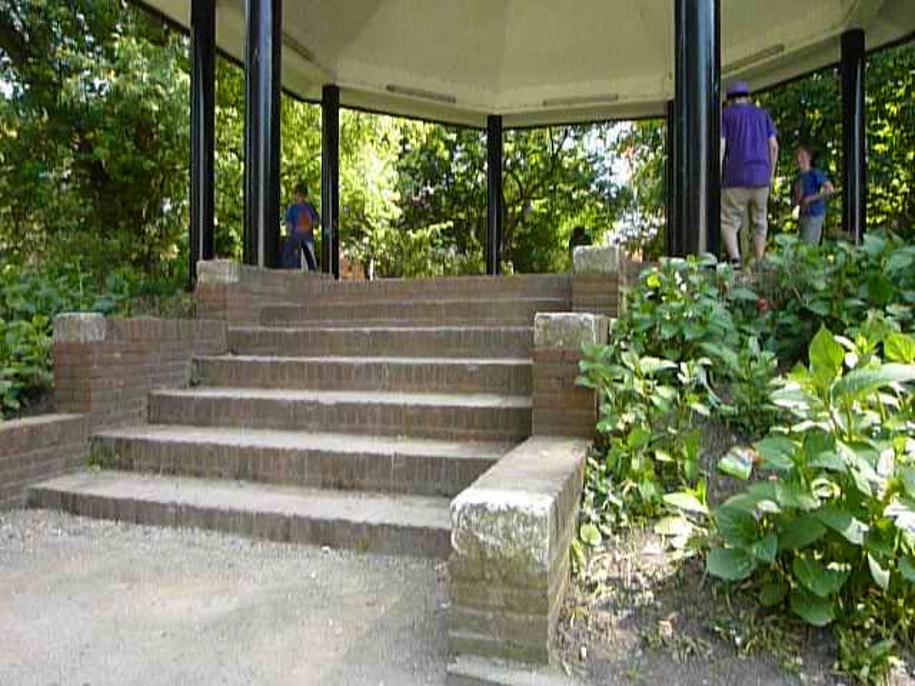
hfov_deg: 69.4
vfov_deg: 54.9
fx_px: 661
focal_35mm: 25
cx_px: 458
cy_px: 343
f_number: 8
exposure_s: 1/60
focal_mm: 4.1
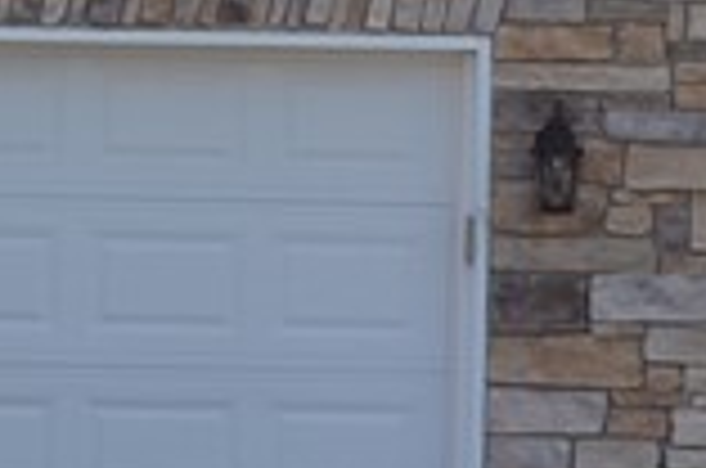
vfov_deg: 6.5
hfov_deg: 9.9
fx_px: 4071
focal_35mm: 208
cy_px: -184
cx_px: 459
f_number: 9
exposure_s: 1/200
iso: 100
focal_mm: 20
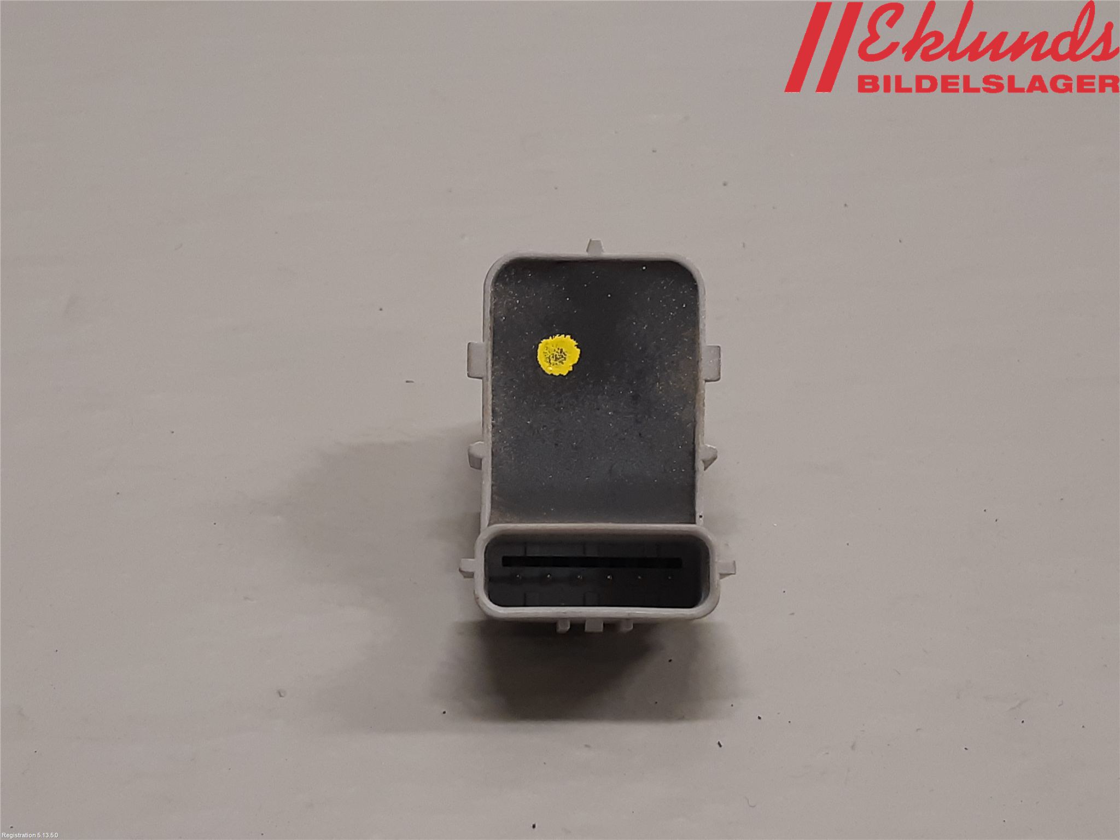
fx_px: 841
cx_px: 560
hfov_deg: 67.3
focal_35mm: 26
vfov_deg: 53.1
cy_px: 420
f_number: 1.7
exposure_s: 1/50
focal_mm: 3.93
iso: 100
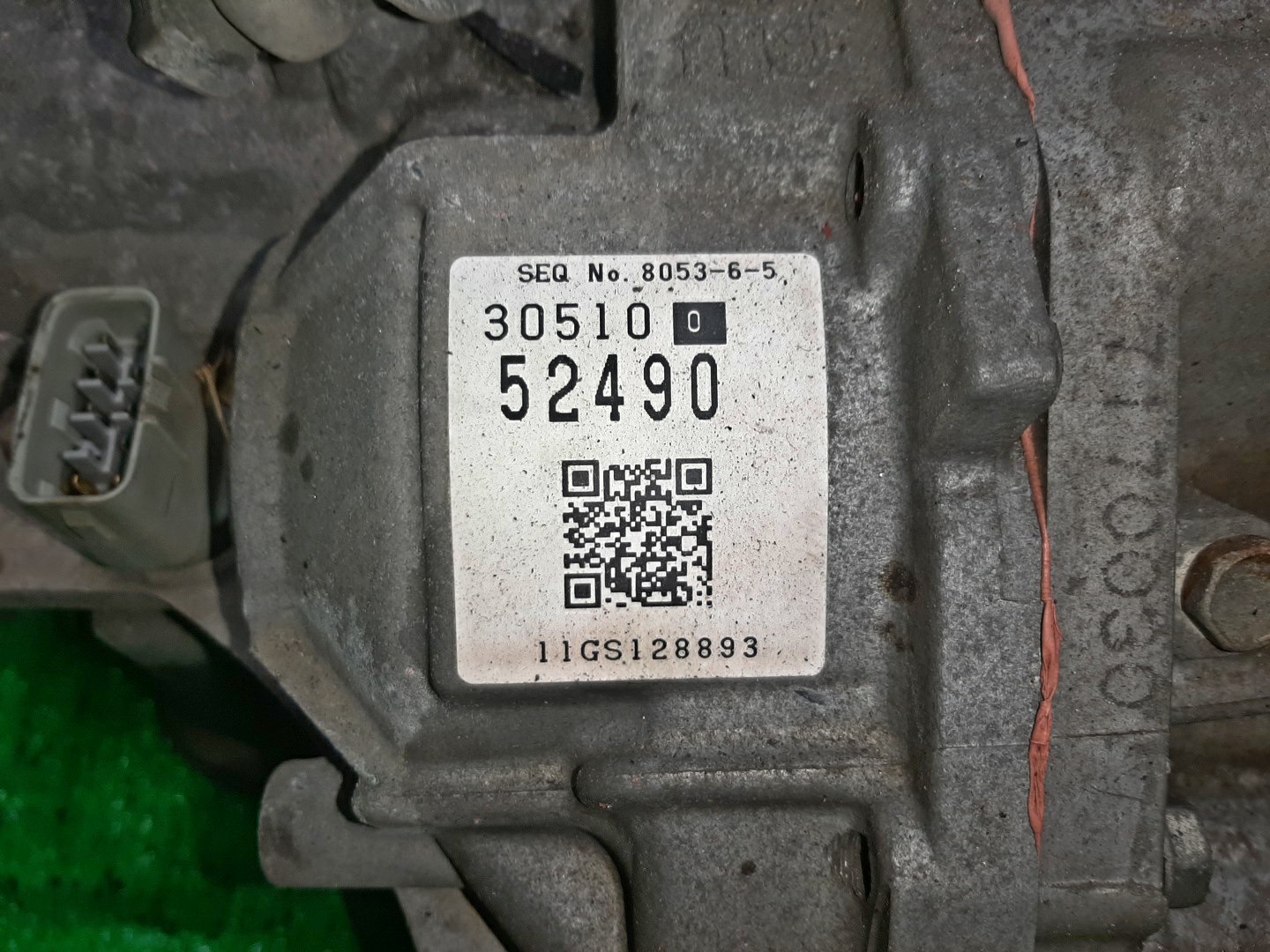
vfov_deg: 53.1
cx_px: 635
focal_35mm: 26
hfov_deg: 67.3
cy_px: 476
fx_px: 954
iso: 55
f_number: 1.7
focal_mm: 3.93
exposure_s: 1/100
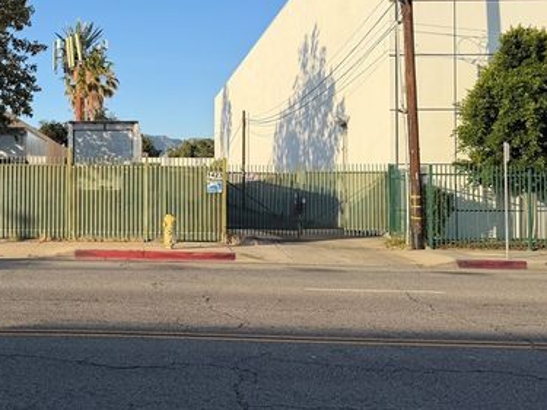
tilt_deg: +3.3
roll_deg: -0.6
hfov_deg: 43.9
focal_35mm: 41
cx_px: 120
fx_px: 648
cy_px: 179
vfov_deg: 35.1
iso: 80
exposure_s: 1/2525
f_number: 1.78
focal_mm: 6.76
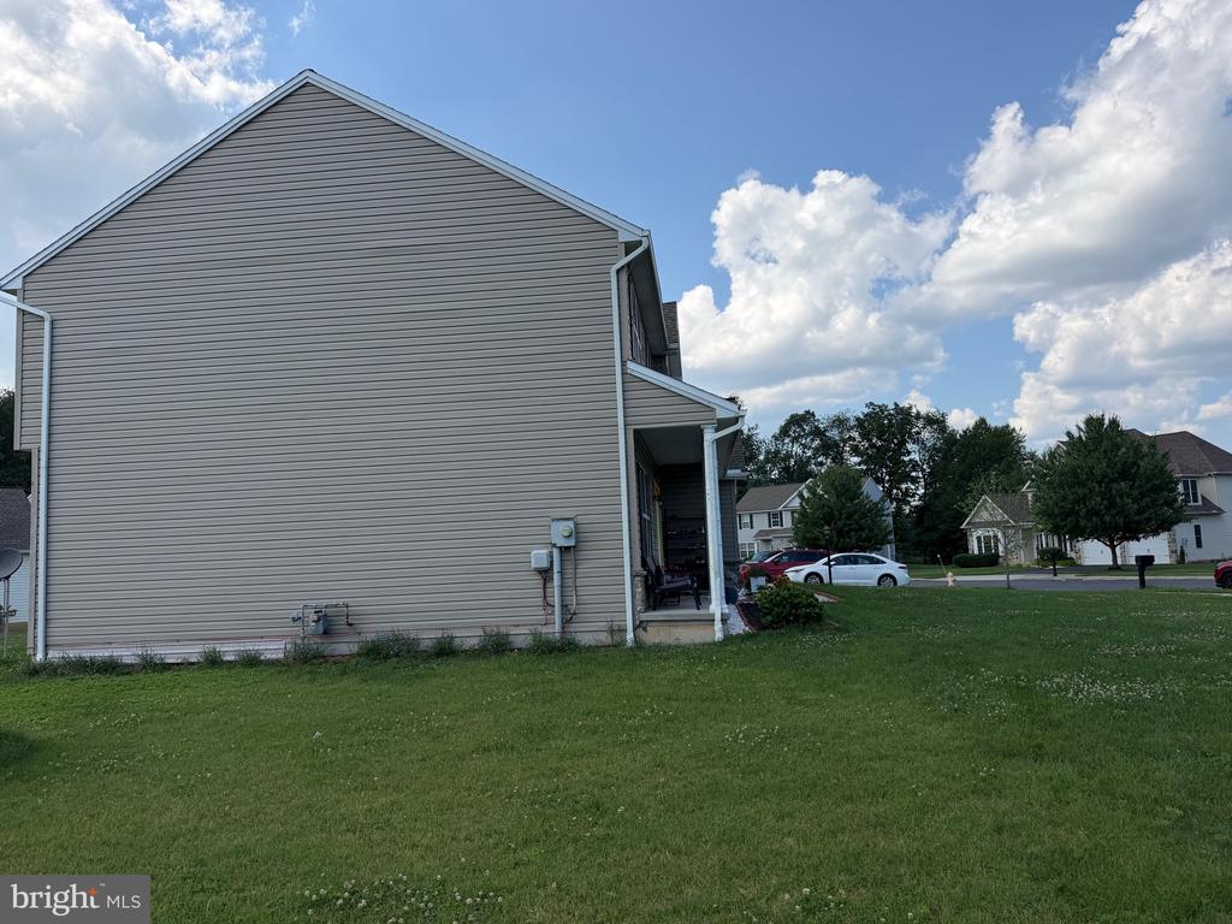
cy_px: 462
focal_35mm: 24
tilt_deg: +5.3
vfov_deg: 56.8
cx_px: 616
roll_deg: +3.8
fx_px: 854
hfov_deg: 71.6
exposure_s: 1/3953
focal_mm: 6.76
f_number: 1.78
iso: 80
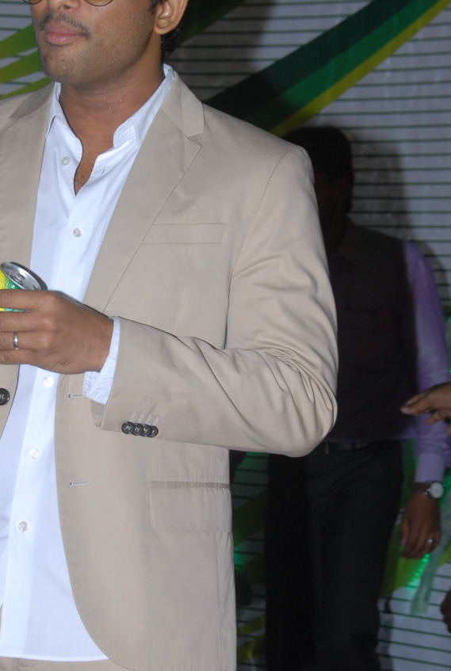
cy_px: 349
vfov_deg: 17.2
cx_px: 83
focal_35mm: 119
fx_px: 2224
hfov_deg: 11.5
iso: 250
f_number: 7.1
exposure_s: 1/125
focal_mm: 42
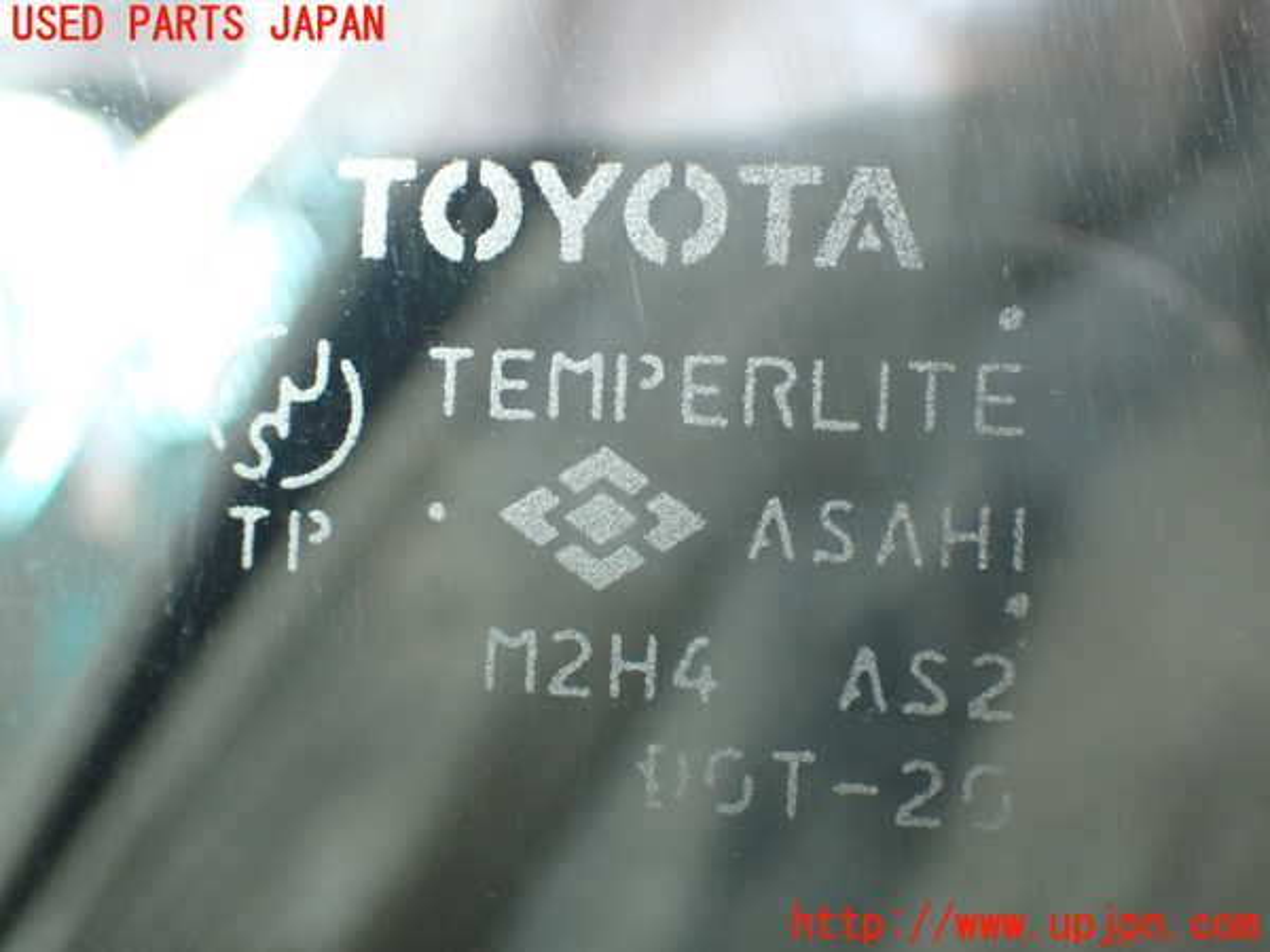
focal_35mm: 54
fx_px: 1981
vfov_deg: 27.0
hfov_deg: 35.5
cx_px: 635
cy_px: 476
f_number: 3.3
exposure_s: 1/50
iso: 800
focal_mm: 9.65
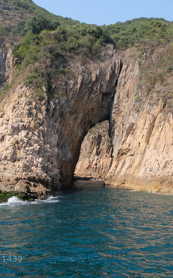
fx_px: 408
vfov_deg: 37.5
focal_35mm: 54
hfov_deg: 24.0
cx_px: 95
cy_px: 139
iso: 400
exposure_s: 1/450
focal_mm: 23.2
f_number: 8
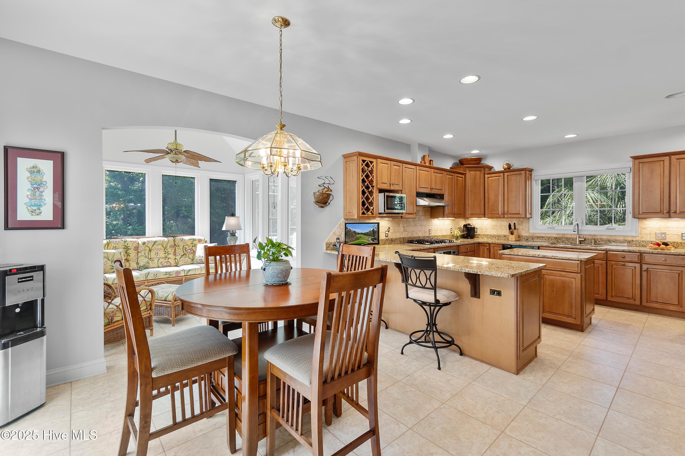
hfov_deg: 100.4
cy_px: 228
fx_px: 285
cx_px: 342
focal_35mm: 15
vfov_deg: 77.3
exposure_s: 1/8
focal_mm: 10
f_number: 4.5
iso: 100
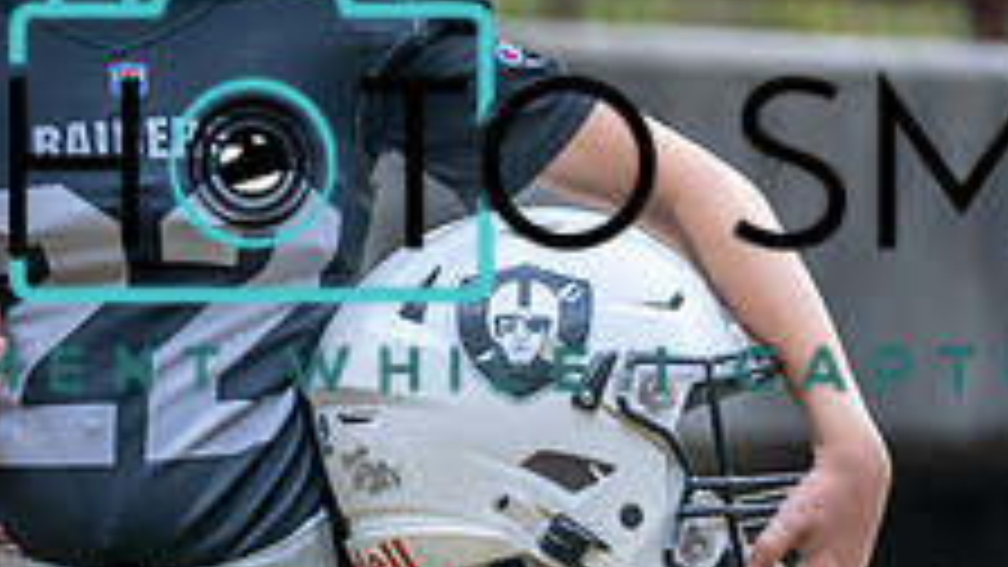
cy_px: 100
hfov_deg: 6.8
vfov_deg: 3.8
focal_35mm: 317
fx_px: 8473
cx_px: 247
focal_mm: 106
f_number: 2.8
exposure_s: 1/320
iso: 250
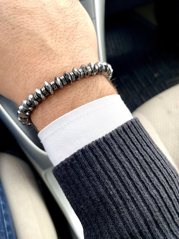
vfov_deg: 67.3
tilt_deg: -65.2
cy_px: 120
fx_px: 179
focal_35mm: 26
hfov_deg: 53.1
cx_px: 90
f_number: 1.6
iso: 50
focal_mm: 4.2
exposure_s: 1/121
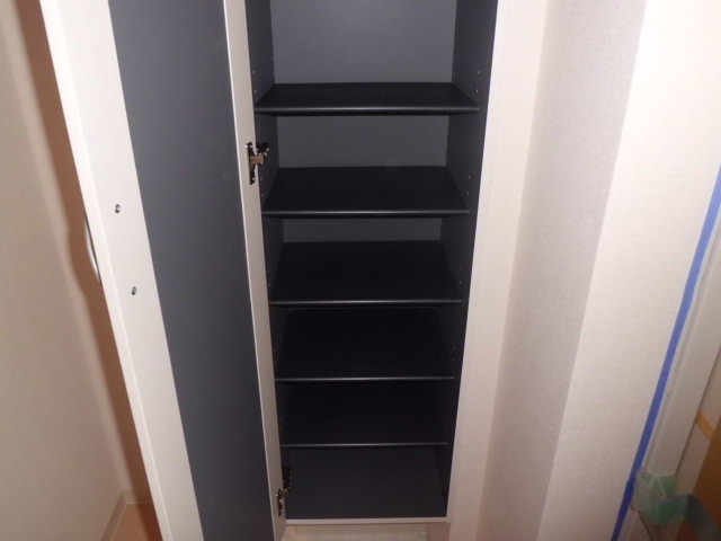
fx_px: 542
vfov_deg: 53.1
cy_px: 270
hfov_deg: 67.3
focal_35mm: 26
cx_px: 360
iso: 100
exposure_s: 1/60
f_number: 2.8
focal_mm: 4.7
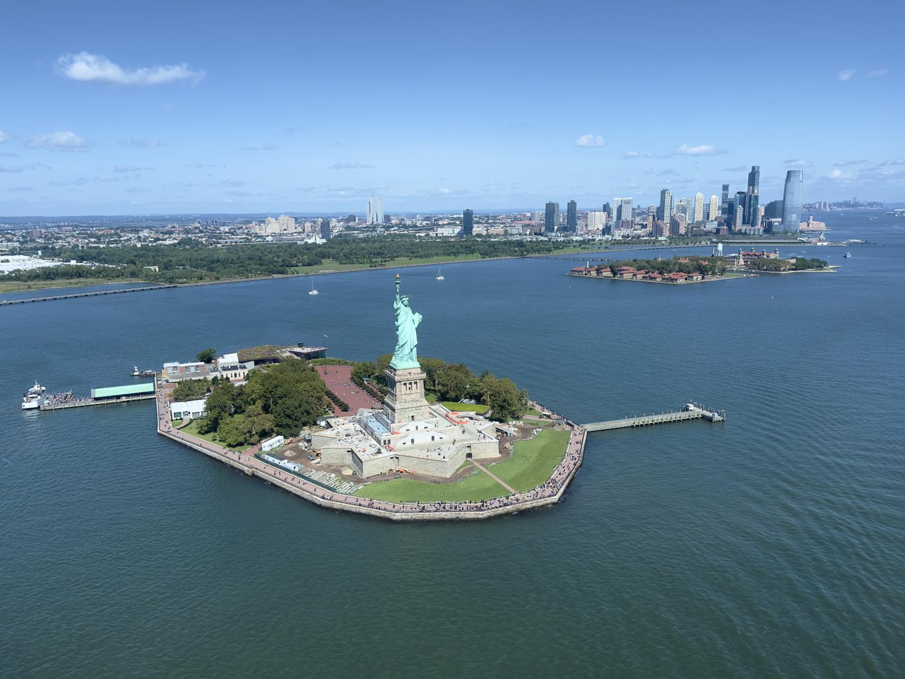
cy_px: 340
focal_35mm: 24
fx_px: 627
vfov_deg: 56.8
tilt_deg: -9.1
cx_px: 452
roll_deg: +2.0
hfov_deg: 71.6
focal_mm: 6.86
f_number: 1.78
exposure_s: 1/5000
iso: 100
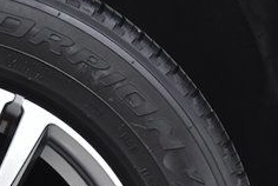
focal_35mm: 195
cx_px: -79
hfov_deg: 10.3
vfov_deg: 6.9
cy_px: 331
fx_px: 1508
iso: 1250
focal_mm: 30
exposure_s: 1/200
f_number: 4
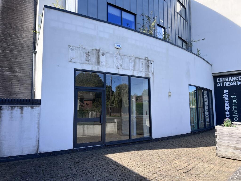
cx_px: 120
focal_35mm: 26
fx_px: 181
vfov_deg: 53.1
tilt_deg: +7.4
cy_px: 90
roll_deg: +1.1
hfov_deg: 67.3
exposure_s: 1/1238
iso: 50
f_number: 1.5
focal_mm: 5.7
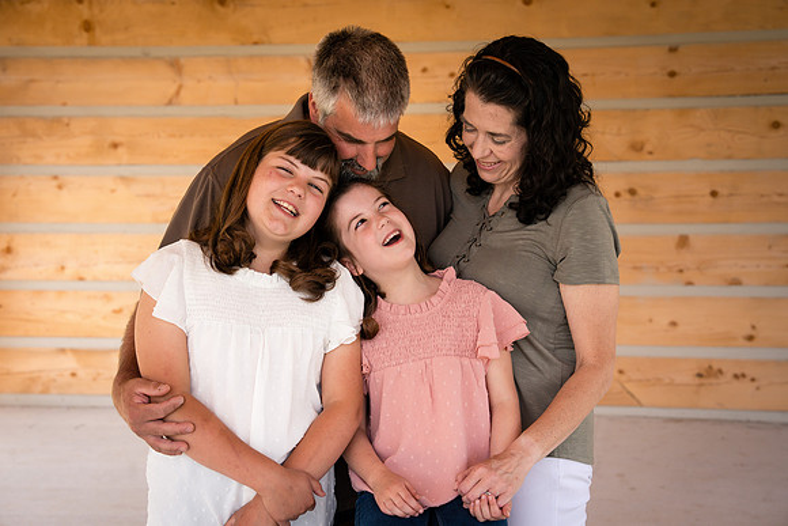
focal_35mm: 70
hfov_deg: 28.8
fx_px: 1533
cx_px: 394
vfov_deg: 19.5
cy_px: 263
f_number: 5.6
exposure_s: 1/250
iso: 200
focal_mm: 70
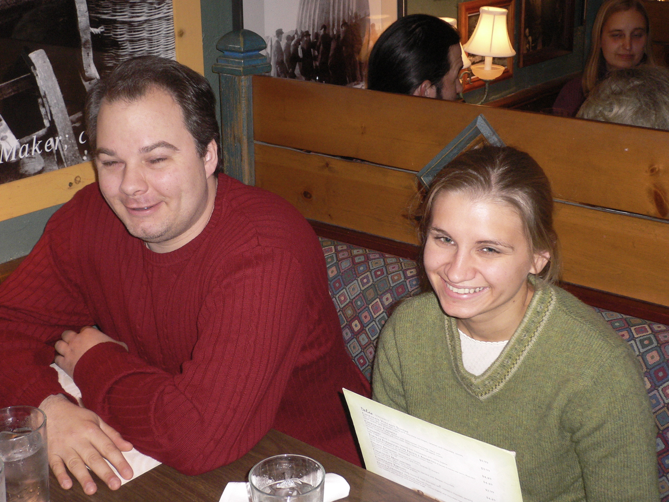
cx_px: 334
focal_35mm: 51
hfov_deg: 37.5
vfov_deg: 28.6
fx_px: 986
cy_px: 251
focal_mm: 8.5
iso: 200
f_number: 3.4
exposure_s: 1/60
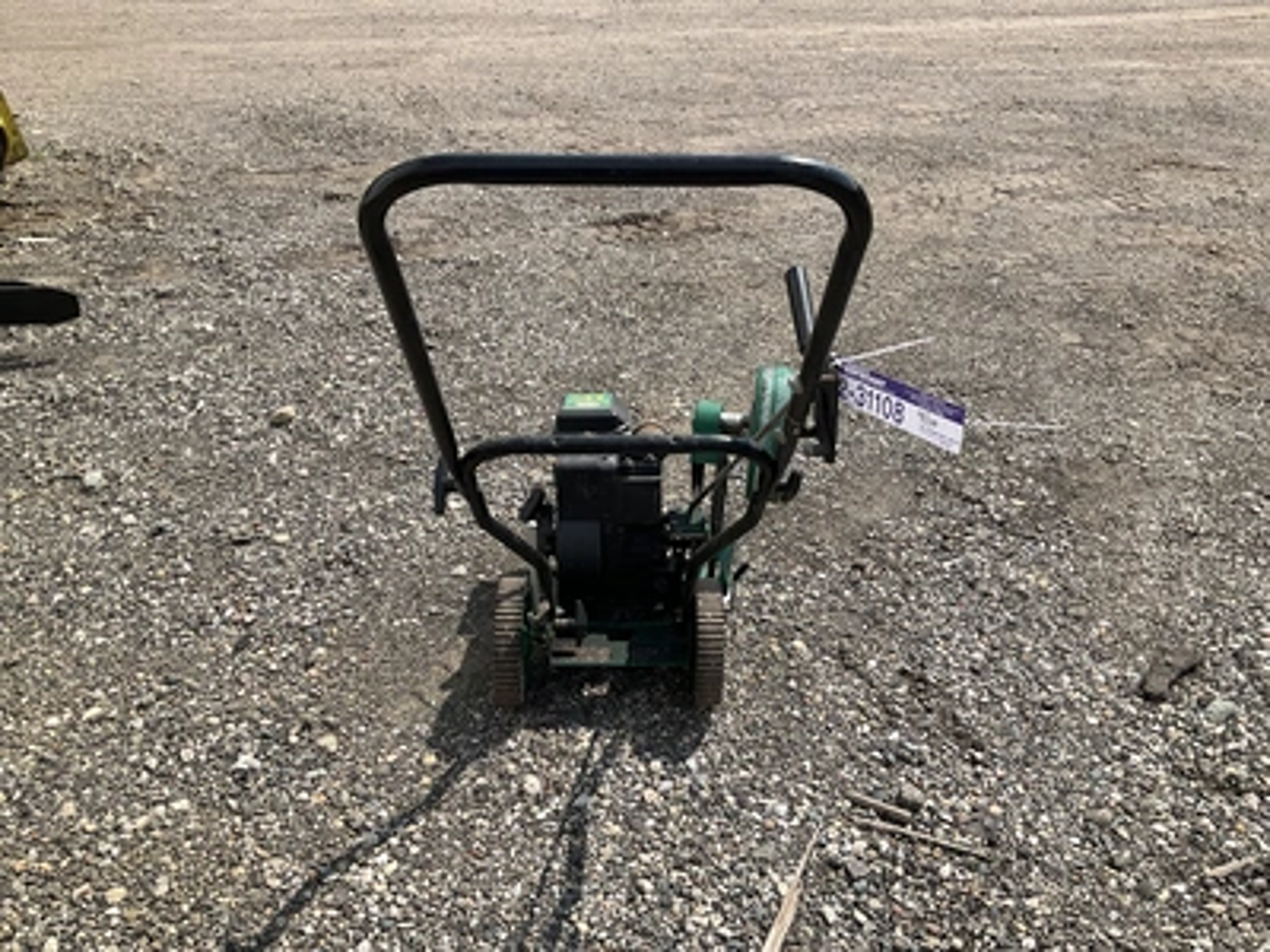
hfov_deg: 61.7
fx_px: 1064
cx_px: 635
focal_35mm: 29
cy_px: 476
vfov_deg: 48.2
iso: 25
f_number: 1.8
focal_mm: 3
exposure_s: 1/1984
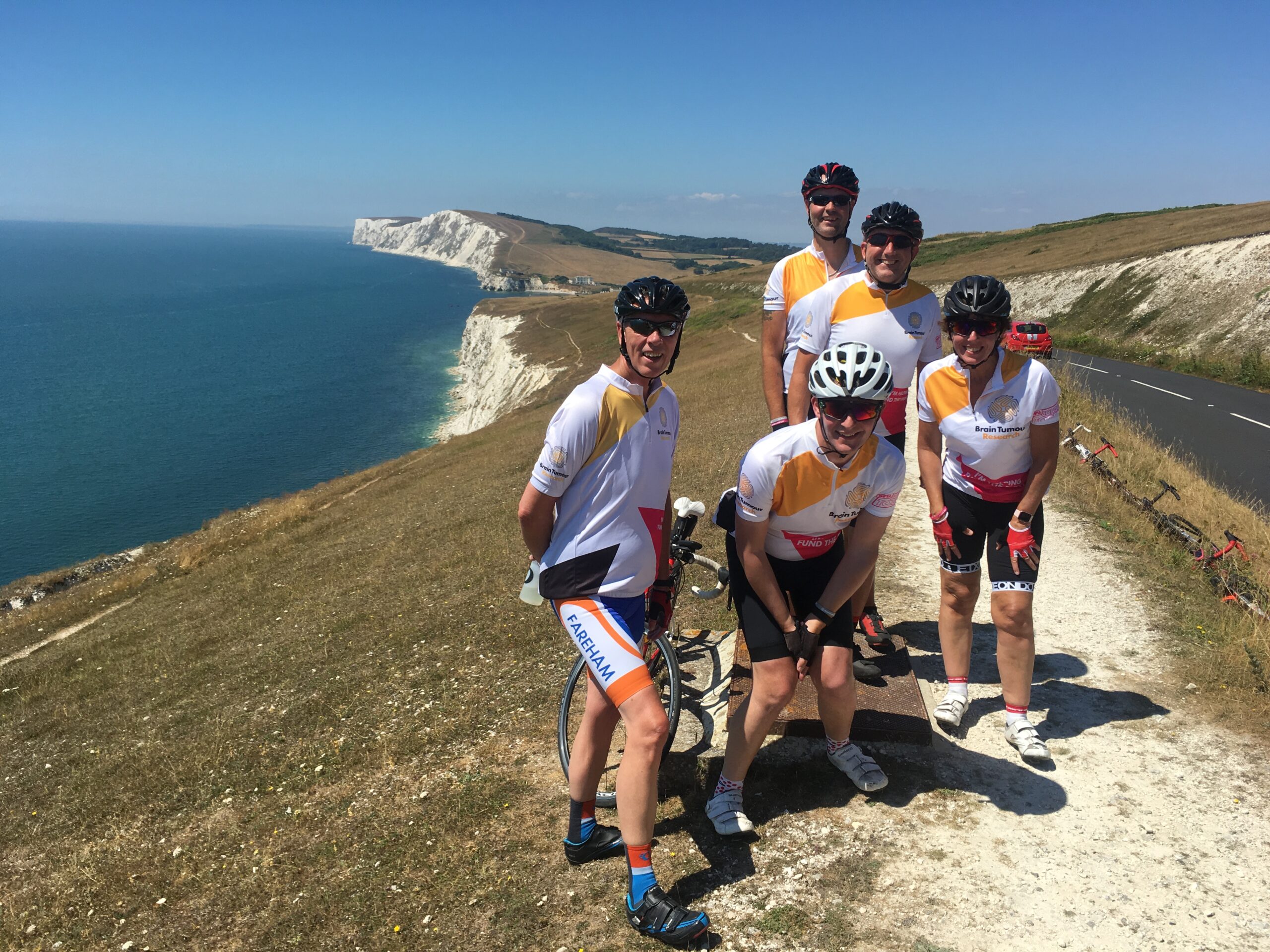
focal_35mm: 29
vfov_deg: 48.2
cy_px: 476
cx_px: 635
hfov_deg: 61.7
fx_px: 1064
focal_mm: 4.15
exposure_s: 1/2198
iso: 25
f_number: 2.2
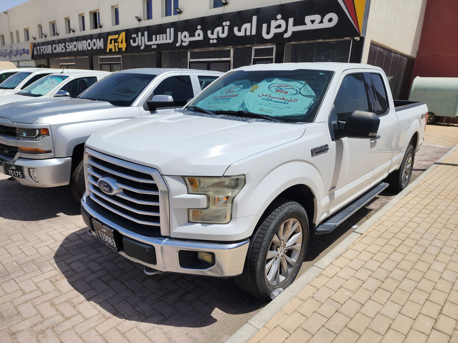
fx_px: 304
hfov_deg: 73.9
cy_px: 172
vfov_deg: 58.9
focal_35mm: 23
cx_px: 229
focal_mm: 6.4
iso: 12
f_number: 1.8
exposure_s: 1/2222
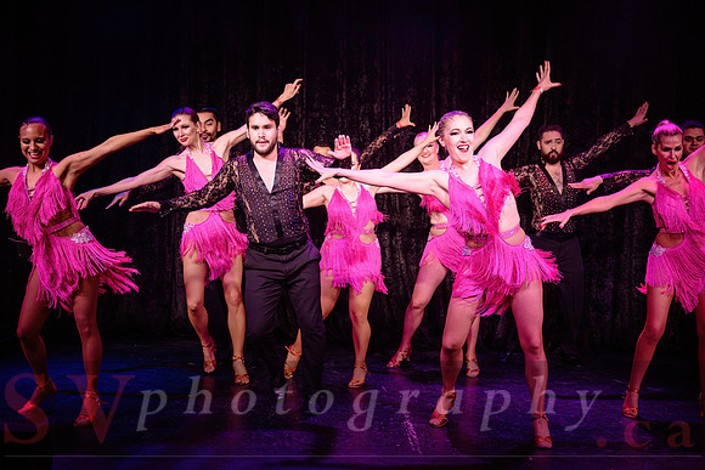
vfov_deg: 30.2
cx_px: 357
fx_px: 870
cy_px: 235
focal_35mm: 44
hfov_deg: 44.1
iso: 1000
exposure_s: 1/500
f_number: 2.8
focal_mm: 43
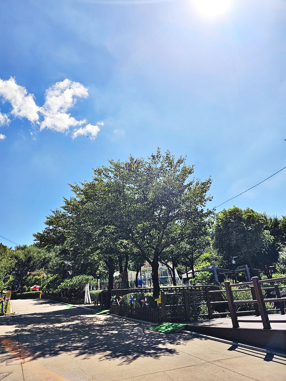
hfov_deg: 58.9
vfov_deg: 73.9
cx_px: 143
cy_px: 190
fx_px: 253
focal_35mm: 23
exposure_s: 1/1269
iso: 10
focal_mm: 6.3
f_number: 1.7
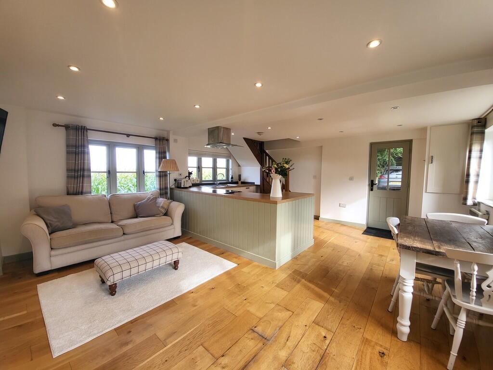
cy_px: 185
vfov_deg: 89.9
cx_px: 246
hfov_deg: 106.2
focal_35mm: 13
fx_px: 185
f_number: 2.2
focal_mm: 1.74
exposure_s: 1/50
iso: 32
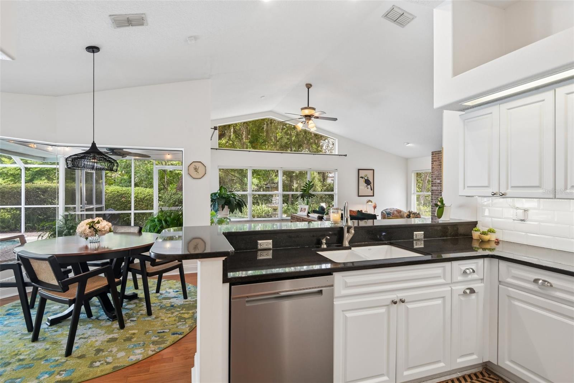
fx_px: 287
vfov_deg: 67.4
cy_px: 192
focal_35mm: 18
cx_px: 287
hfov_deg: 90.0
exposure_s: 1/15
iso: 400
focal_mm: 18
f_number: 8
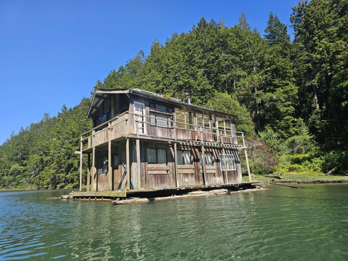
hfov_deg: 73.9
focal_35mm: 23
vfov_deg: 58.9
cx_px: 174
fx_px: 231
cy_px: 130
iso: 10
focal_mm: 6.3
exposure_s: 1/490
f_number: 1.7
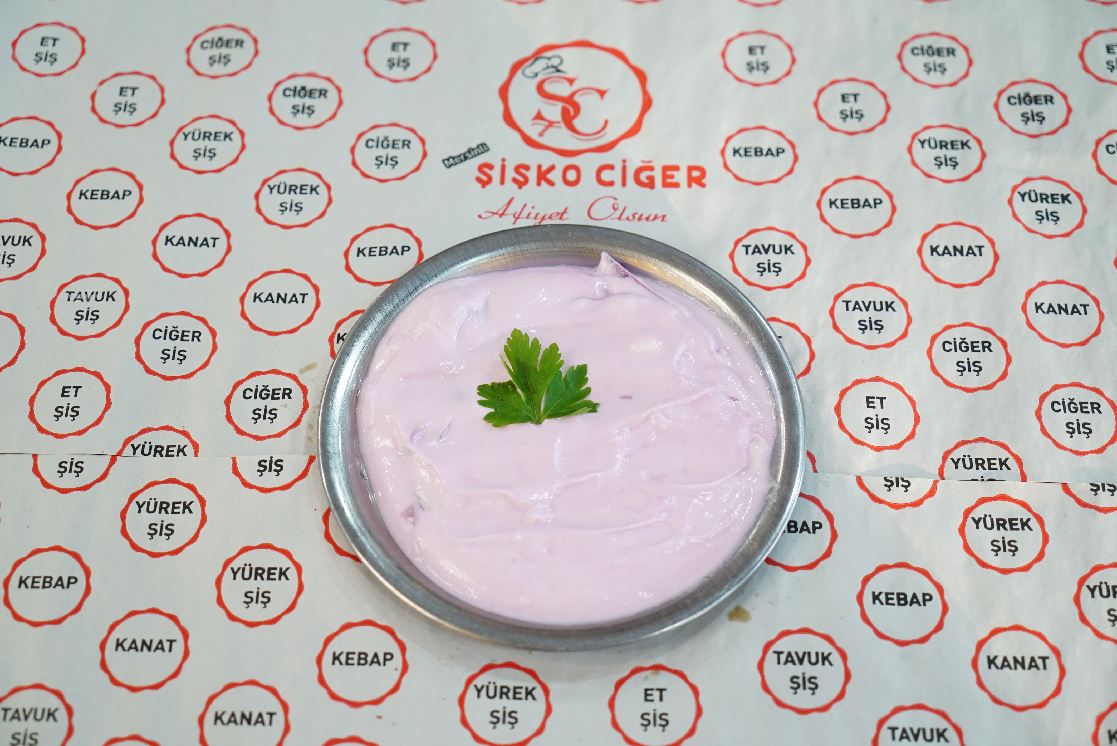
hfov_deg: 36.2
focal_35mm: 55
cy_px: 373
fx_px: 1707
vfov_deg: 24.6
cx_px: 558
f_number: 4.5
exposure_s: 1/60
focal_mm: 55
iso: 500
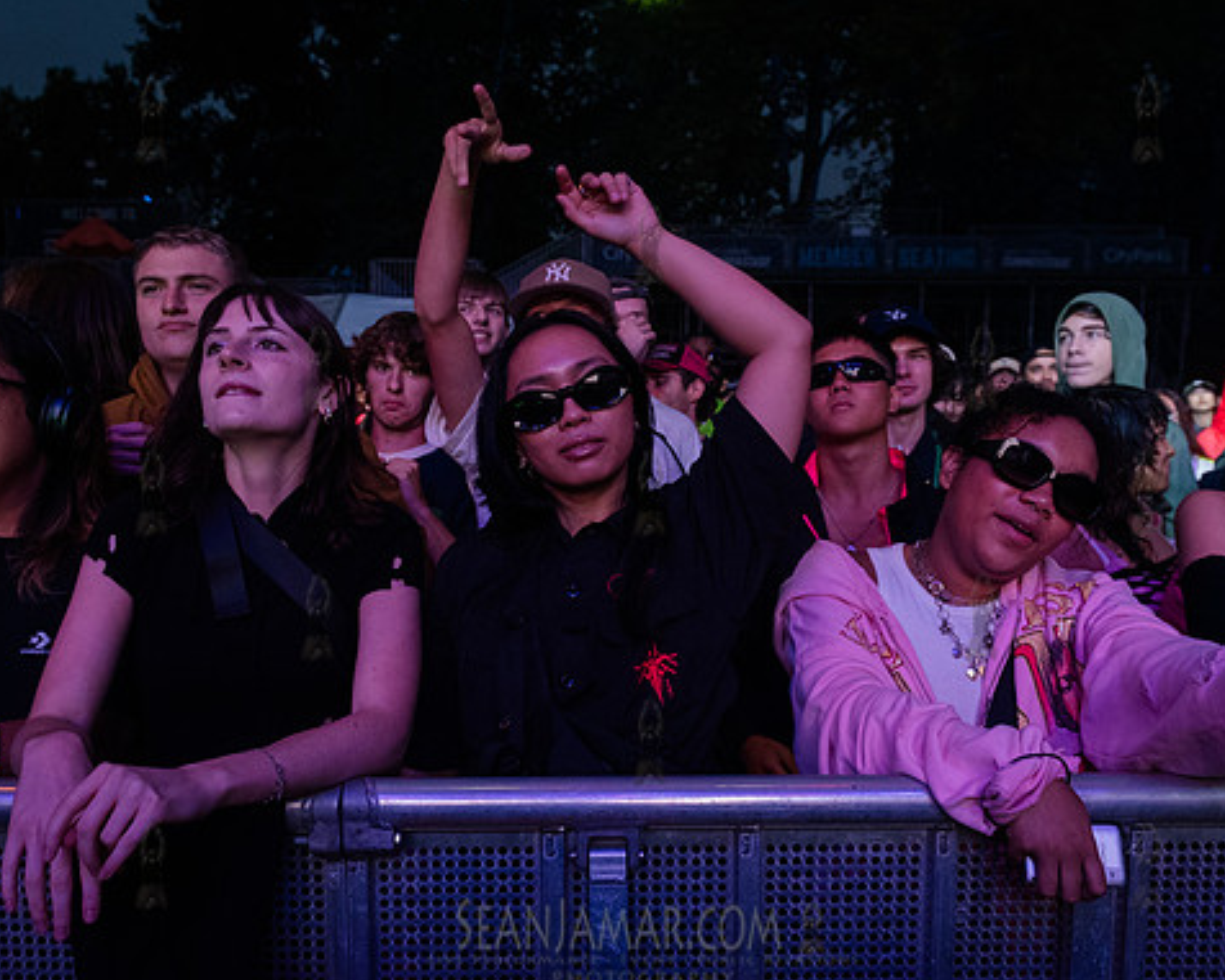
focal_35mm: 31
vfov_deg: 47.1
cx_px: 564
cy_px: 529
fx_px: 1124
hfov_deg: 57.1
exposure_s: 1/400
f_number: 4.5
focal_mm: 24
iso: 5000
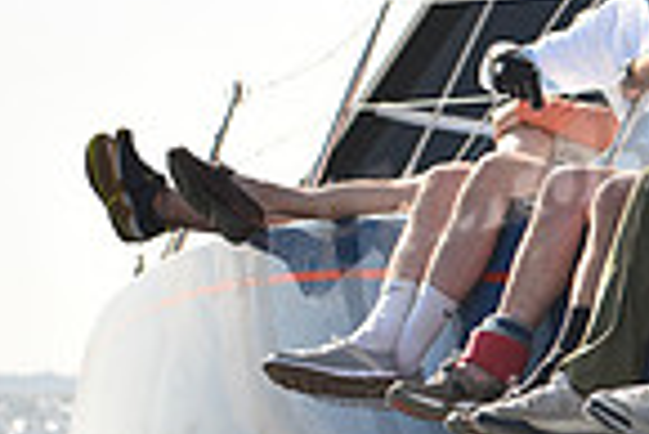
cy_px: 329
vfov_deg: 4.9
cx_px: 1173
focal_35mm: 280
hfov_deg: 7.1
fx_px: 5053
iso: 250
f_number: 2.8
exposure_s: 1/1000
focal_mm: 70
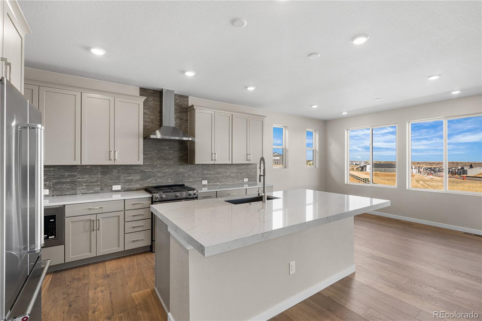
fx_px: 214
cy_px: 160
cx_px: 241
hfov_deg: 96.7
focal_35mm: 16
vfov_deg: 73.7
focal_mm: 16
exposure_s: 1/13
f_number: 8
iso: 400
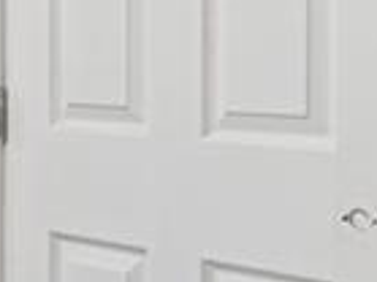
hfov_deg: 14.8
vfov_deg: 13.0
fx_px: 1230
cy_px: 66
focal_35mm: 113
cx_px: -344
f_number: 8
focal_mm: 16
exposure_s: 1/13
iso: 400
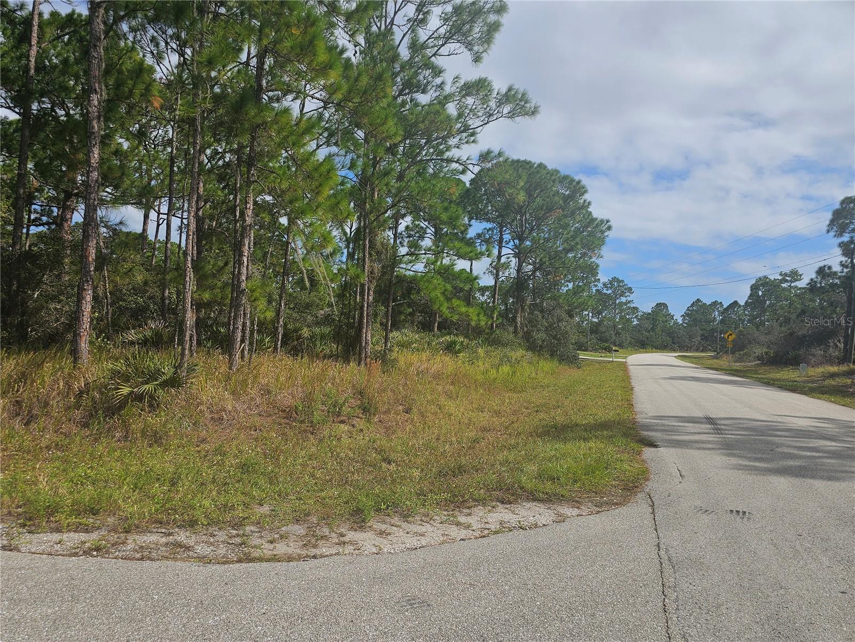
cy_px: 321
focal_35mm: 23
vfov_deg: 58.9
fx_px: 568
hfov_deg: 73.9
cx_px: 428
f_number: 1.7
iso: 10
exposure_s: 1/1235
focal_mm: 6.3
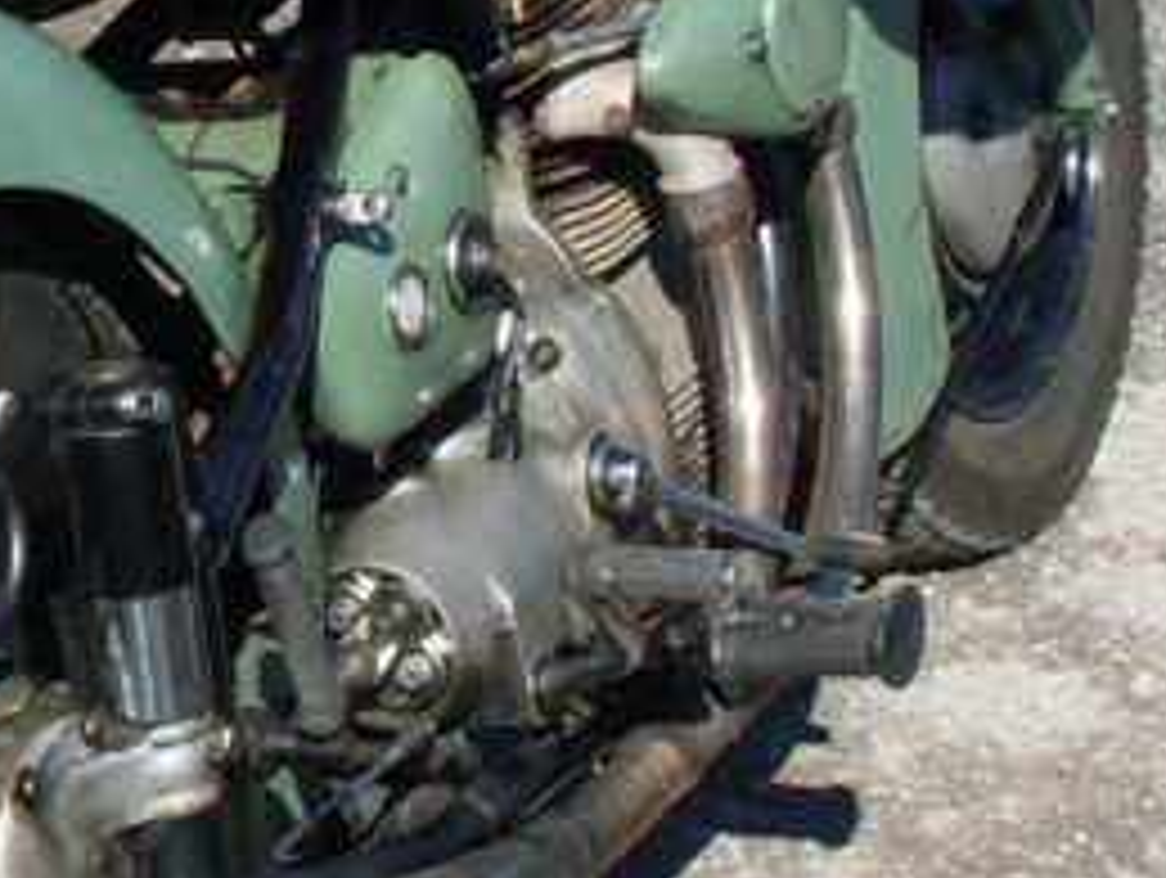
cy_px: 243
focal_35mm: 150
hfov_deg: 12.8
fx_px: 5060
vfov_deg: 9.9
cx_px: -275
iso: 80
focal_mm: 6.3
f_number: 8.4
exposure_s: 1/180
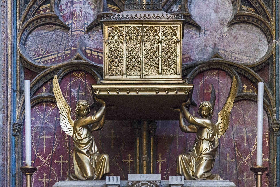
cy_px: 94
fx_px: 716
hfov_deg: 22.1
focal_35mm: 92
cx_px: 140
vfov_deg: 14.9
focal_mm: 92
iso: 2500
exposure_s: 1/30
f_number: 4
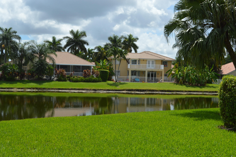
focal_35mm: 48
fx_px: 314
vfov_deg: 28.0
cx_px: 118
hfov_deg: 41.1
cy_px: 78
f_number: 8
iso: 100
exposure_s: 1/250
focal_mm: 32
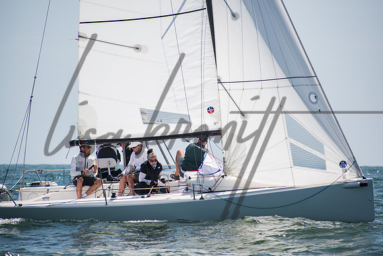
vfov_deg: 3.8
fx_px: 3803
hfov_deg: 5.8
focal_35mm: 357
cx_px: 192
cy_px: 128
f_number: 6.3
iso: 200
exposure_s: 1/1000
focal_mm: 230
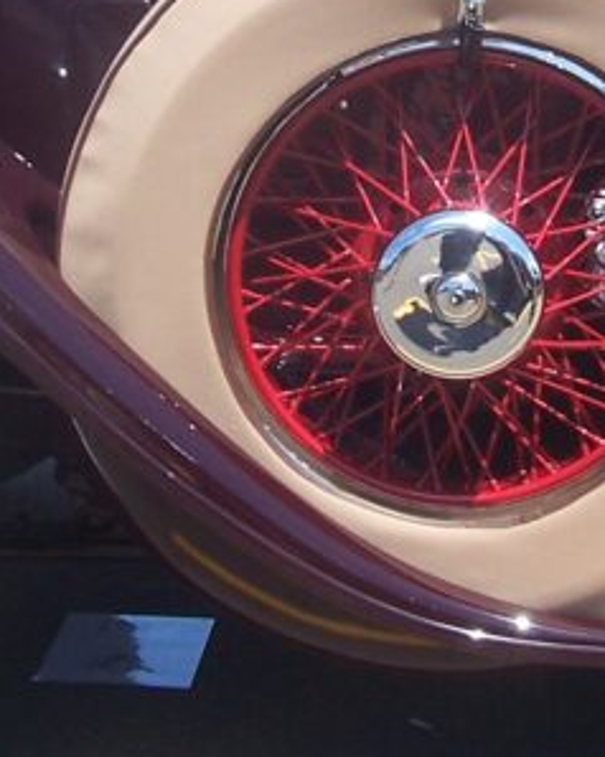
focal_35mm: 114
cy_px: 48
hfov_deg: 13.5
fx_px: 2554
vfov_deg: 16.6
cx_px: 404
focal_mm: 5.6
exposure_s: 1/350
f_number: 5.6
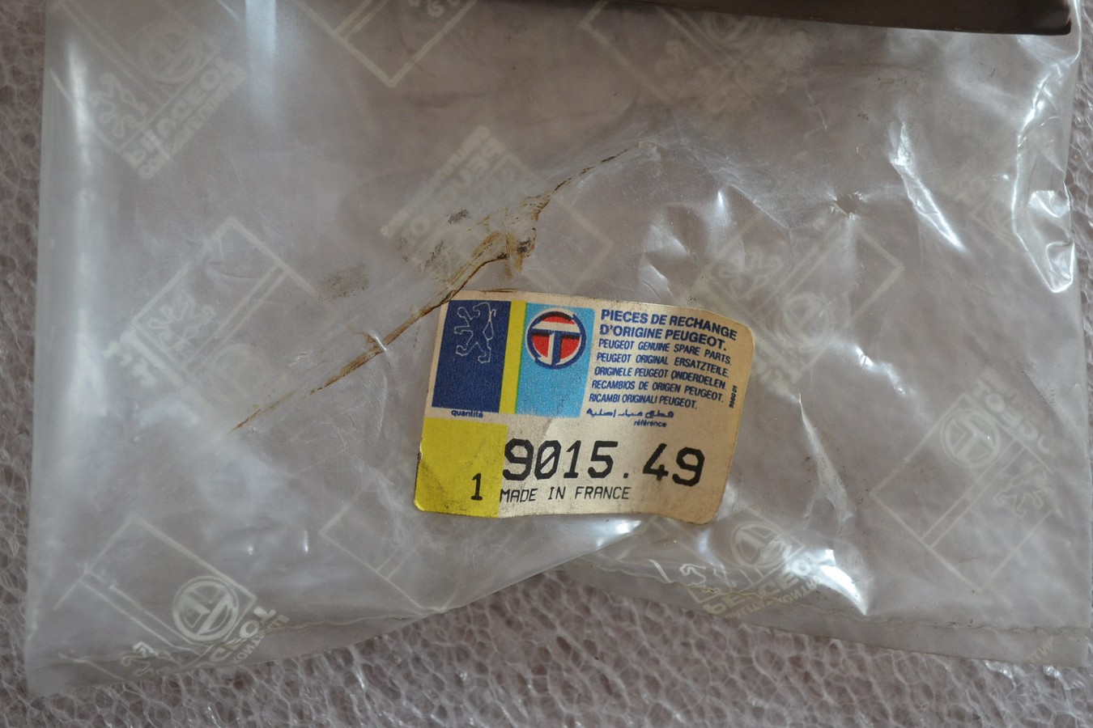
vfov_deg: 25.8
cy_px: 364
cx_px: 546
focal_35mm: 52
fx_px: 1594
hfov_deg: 37.9
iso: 1000
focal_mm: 35
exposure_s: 1/60
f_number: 5
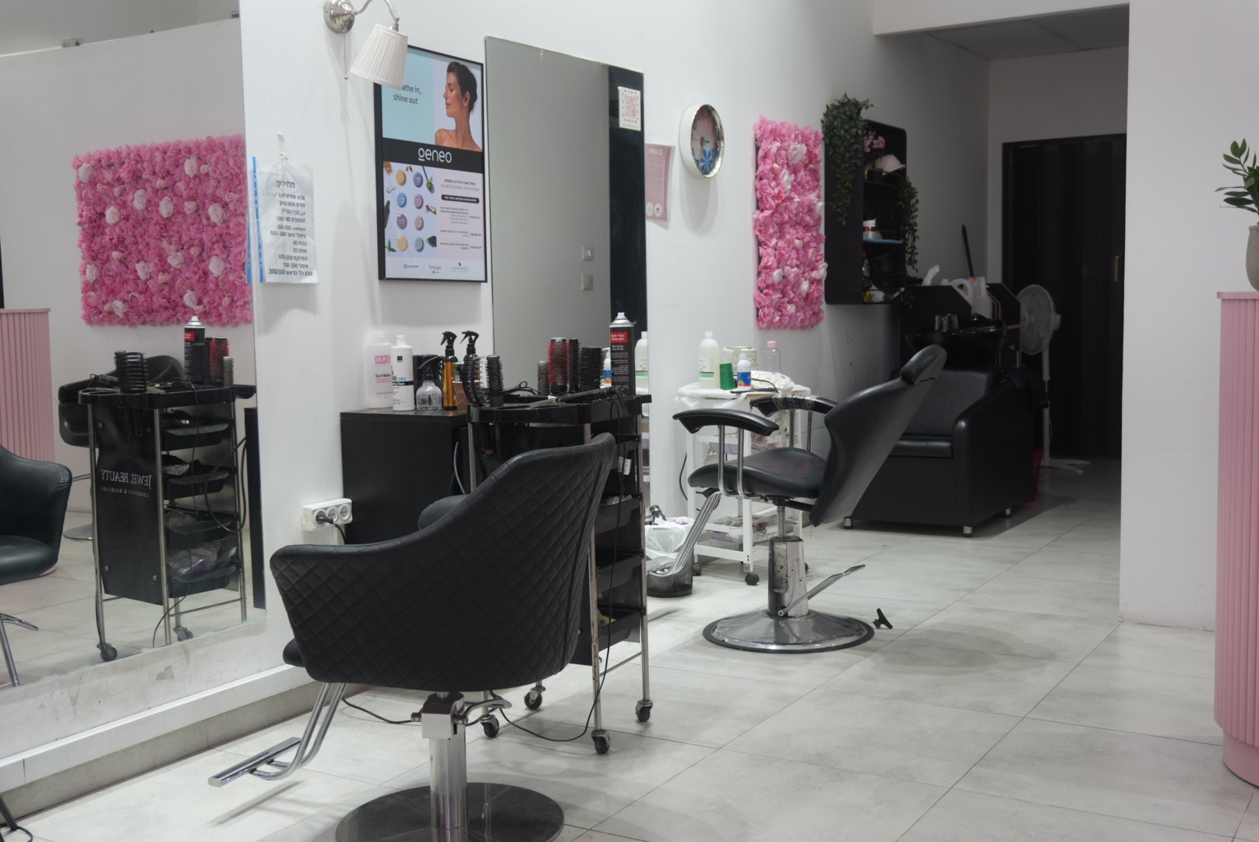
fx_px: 1365
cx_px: 630
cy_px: 421
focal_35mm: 39
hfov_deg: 49.5
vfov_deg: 34.3
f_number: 4.5
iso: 250
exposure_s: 1/160
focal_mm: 26
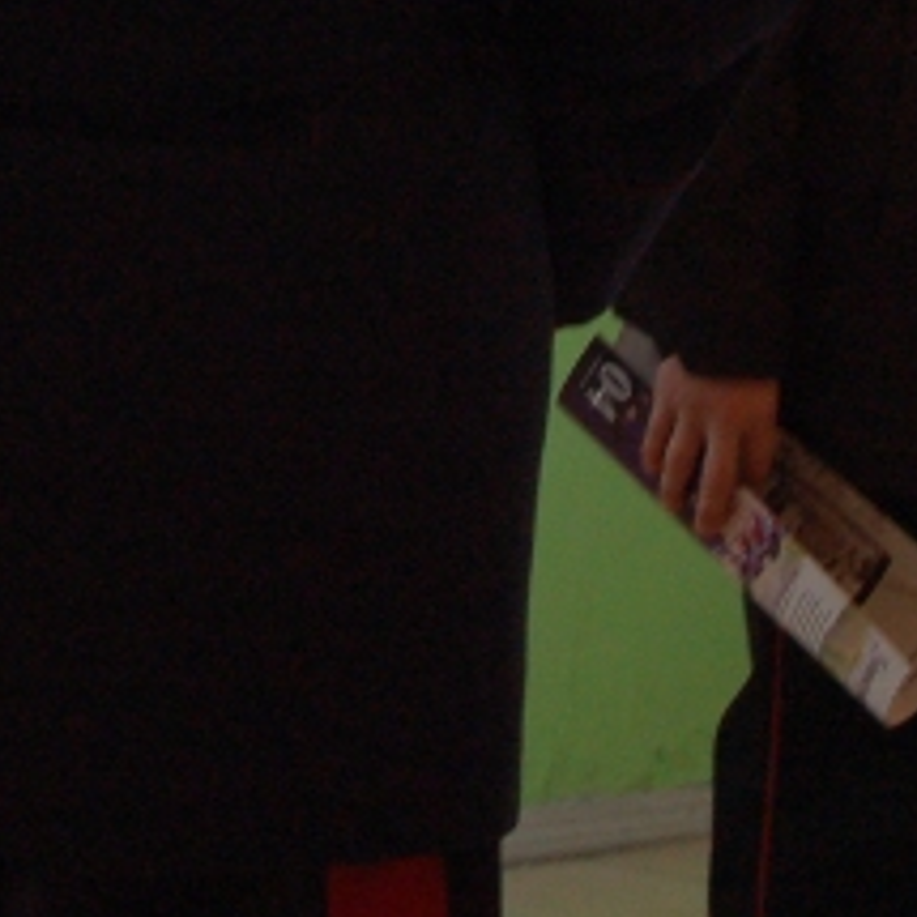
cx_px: -465
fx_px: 10011
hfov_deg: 5.2
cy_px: -463
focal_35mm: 334
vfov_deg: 5.2
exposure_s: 1/100
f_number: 5.6
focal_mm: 55
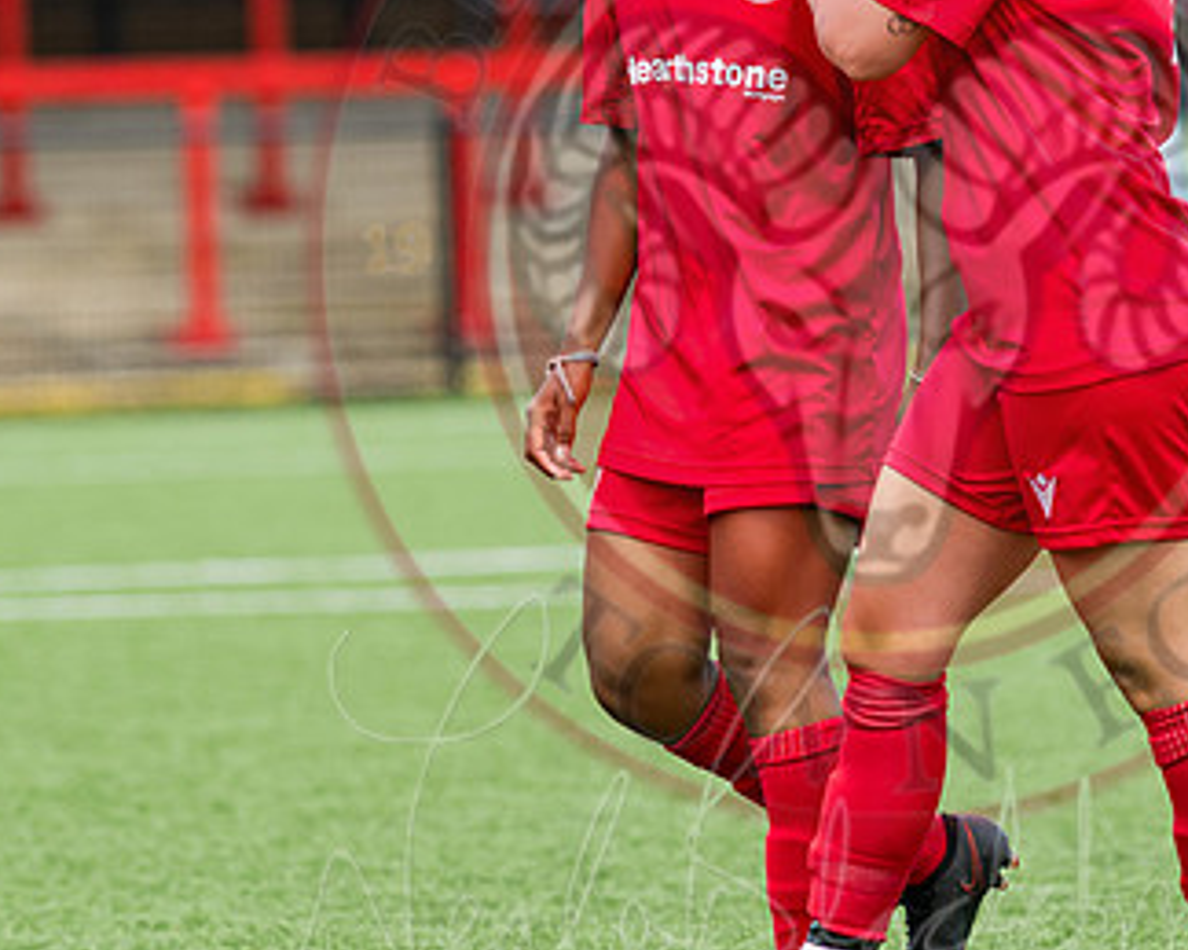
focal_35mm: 401
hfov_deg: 4.8
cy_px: 312
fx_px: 14095
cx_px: 614
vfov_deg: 3.9
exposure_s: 1/4000
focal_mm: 135
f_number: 2.2
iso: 200
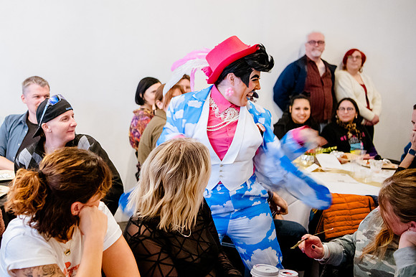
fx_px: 653
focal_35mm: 57
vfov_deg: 23.9
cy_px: 120
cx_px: 125
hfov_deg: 34.8
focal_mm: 40
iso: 6400
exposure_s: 1/80
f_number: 2.8
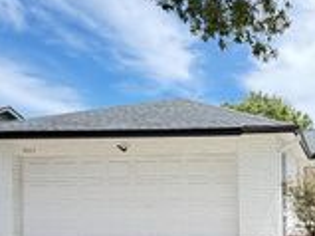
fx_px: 400
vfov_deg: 31.9
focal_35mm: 44
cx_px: 335
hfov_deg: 37.1
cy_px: 191
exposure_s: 1/368
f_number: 2.2
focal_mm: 2.22
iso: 50
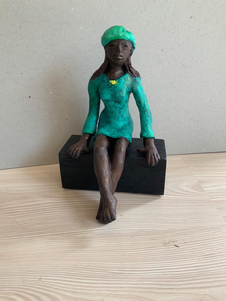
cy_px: 150
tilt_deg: -28.8
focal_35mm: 29
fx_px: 252
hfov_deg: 48.2
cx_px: 113
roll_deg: +0.7
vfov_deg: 61.7
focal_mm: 3
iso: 50
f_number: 1.8
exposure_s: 1/122
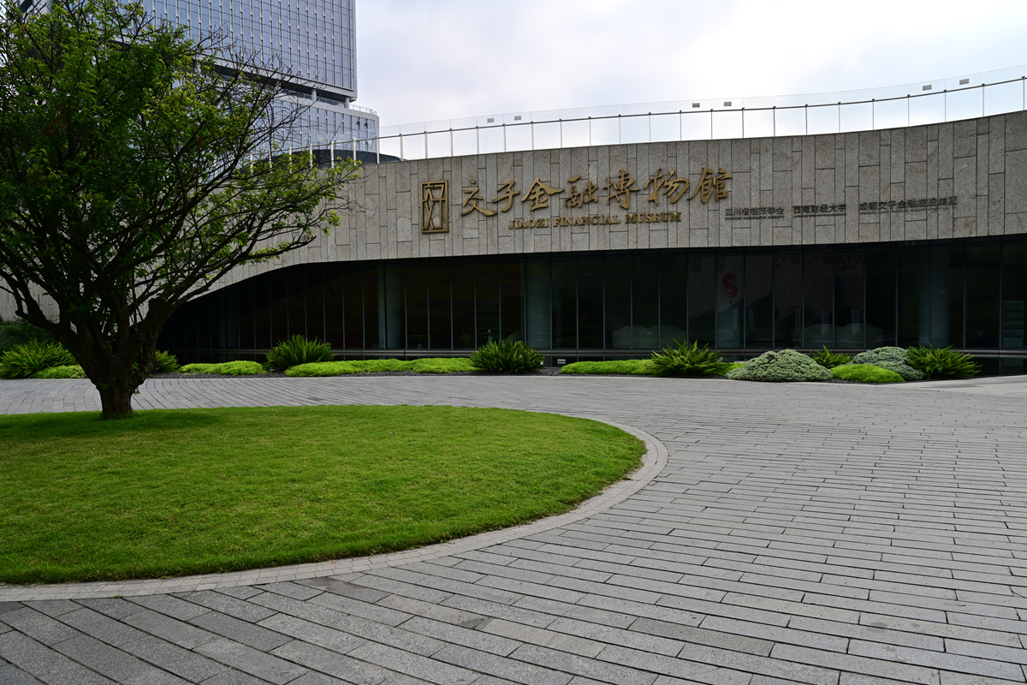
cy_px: 342
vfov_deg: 48.7
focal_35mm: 26
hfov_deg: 68.4
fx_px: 756
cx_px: 514
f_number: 8
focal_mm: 26.5
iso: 100
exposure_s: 1/100
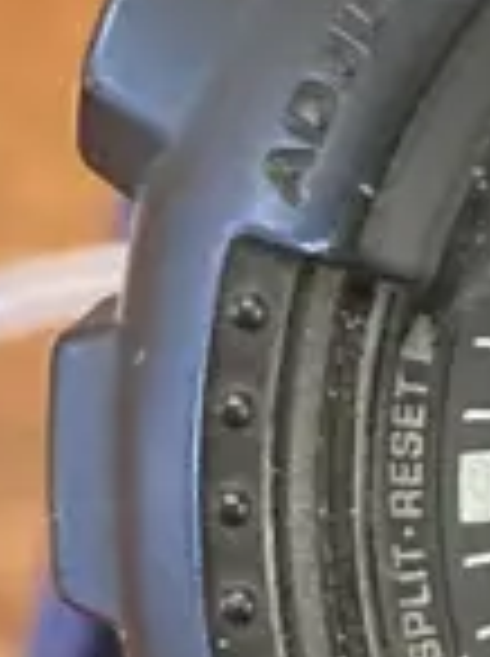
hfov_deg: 7.1
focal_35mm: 197
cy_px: 382
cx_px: 1191
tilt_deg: -51.5
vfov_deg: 10.1
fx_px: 3729
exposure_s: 1/25
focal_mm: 3.99
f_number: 1.8
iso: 320
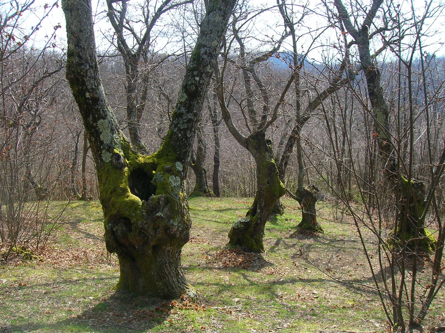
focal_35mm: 34
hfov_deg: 54.0
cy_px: 166
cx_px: 222
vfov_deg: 41.7
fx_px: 437
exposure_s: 1/152
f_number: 4.9
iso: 50
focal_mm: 5.7
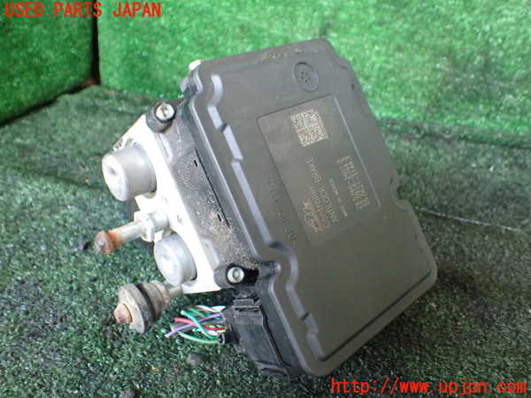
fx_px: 460
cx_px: 266
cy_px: 199
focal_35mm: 30
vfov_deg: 46.8
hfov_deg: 60.0
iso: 800
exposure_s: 1/125
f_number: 2.3
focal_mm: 5.4
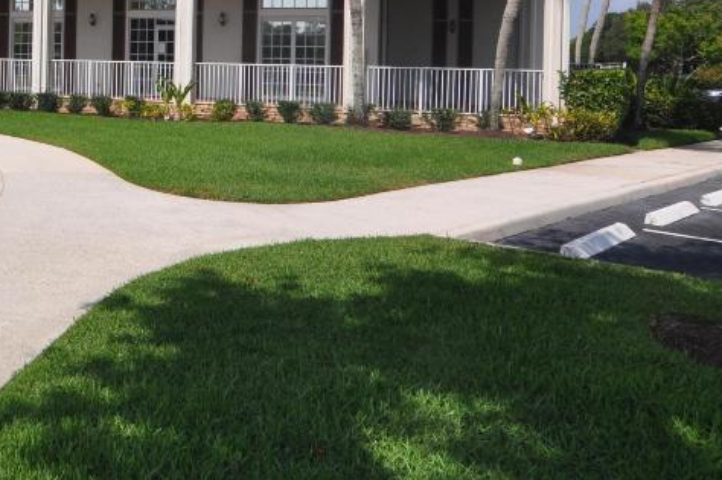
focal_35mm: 40
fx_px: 806
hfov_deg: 42.4
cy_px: 58
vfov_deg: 31.7
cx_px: 18
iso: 200
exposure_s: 1/400
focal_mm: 11
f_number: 10
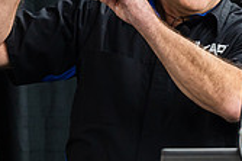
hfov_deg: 2.8
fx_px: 4869
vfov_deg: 1.9
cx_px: 19
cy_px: -68
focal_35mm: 725
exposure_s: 1/200
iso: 1250
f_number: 3.2
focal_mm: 200
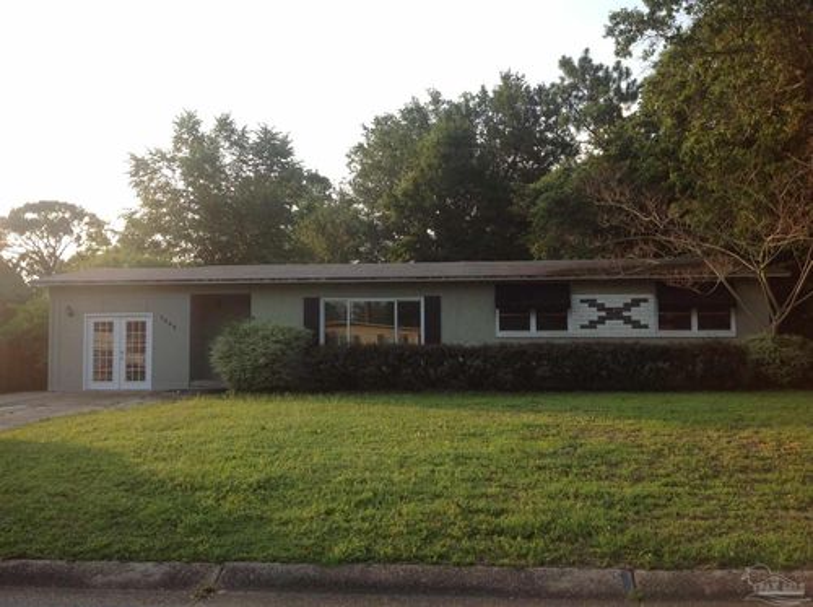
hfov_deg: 52.7
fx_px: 820
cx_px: 406
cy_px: 304
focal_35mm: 35
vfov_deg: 40.6
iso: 50
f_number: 2.4
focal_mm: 4.28
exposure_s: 1/403
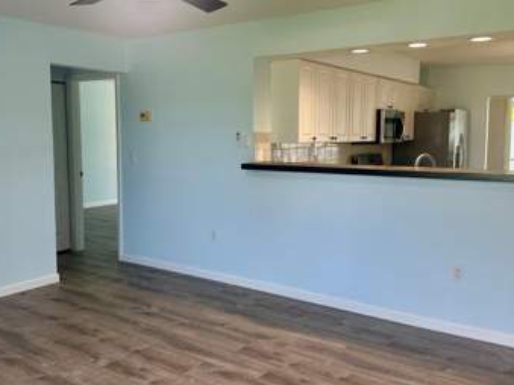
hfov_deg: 54.0
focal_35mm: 34
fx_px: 505
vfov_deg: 41.7
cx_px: 249
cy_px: 176
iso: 100
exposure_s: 1/161
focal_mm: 6.86
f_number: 1.78
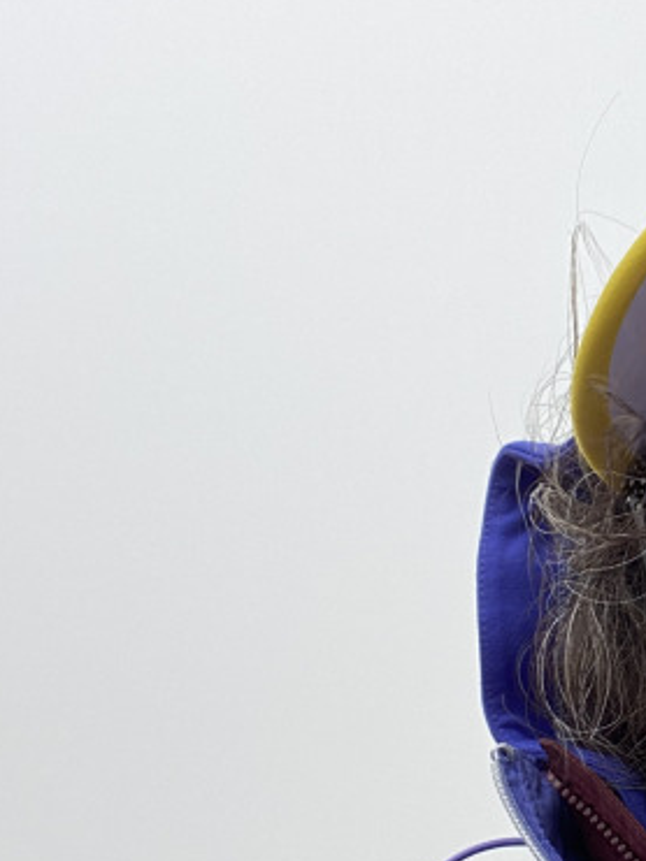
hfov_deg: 20.7
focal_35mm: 69
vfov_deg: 28.0
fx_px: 1718
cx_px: 634
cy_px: 565
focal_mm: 2.71
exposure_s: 1/326
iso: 25
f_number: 2.2
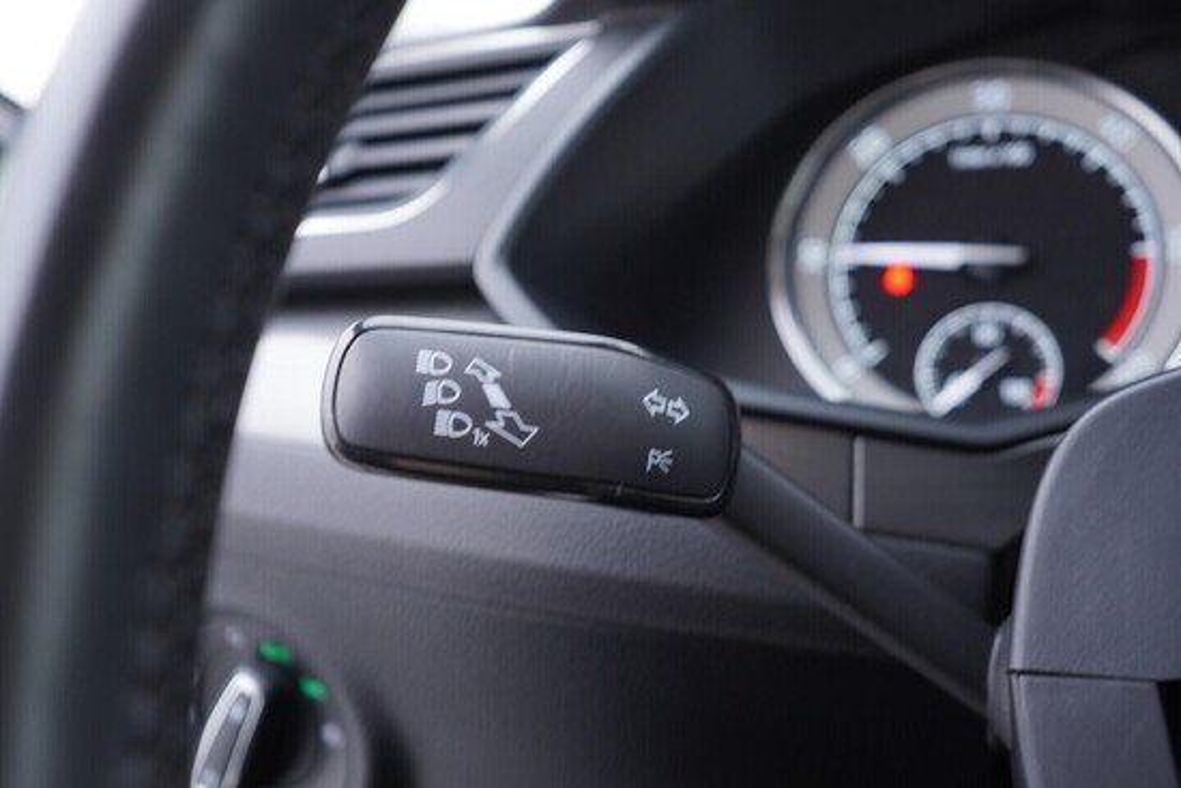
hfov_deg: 53.1
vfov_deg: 36.9
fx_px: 1181
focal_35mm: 36
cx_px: 590
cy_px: 394
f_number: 2.8
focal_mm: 24
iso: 250
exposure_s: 1/40
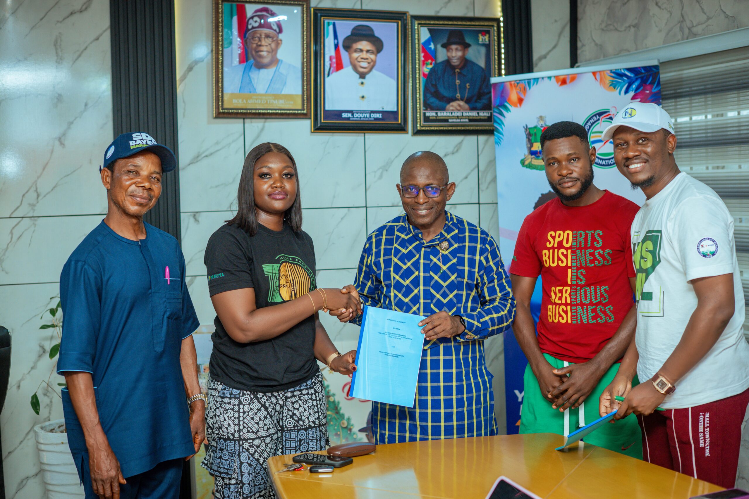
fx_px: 1040
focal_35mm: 50
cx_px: 374
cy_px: 250
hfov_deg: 39.6
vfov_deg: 27.0
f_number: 2.8
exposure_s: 1/125
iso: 400
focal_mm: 50
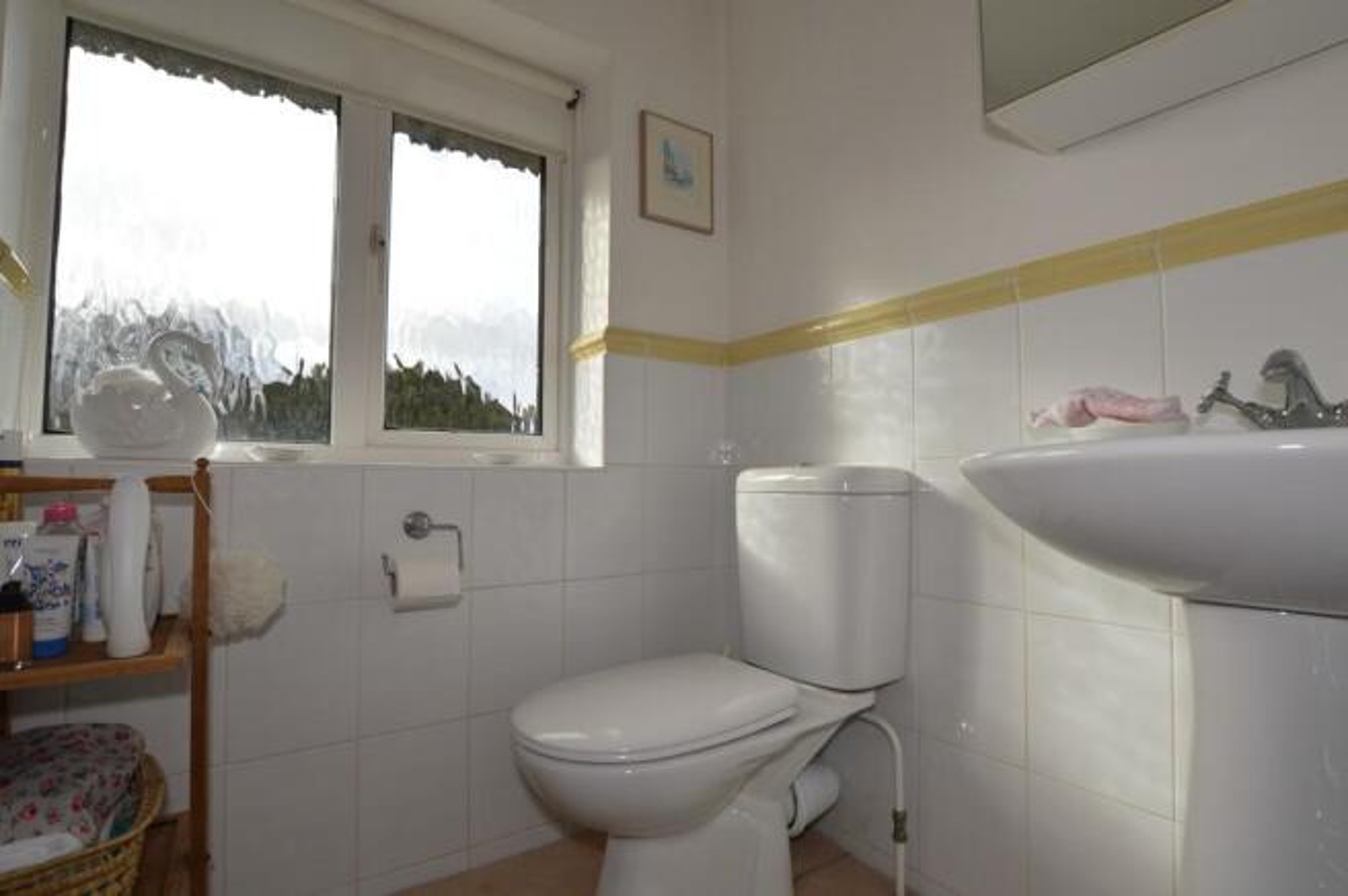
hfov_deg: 100.4
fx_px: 561
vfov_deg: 77.2
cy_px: 448
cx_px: 674
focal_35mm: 15
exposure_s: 1/160
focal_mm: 10
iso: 100
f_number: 6.3
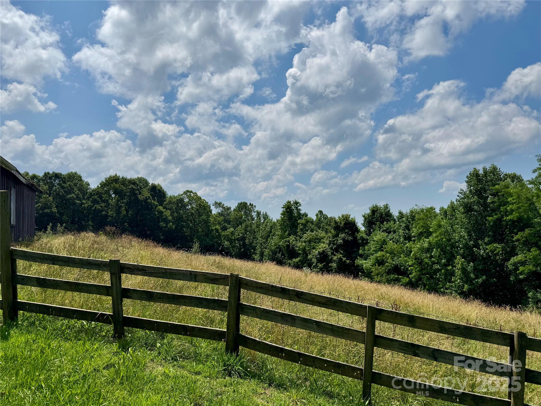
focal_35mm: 24
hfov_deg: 71.6
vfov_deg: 56.8
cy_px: 203
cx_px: 270
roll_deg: -0.3
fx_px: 375
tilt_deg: +2.8
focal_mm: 6.76
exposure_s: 1/12346
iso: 80
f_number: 1.78
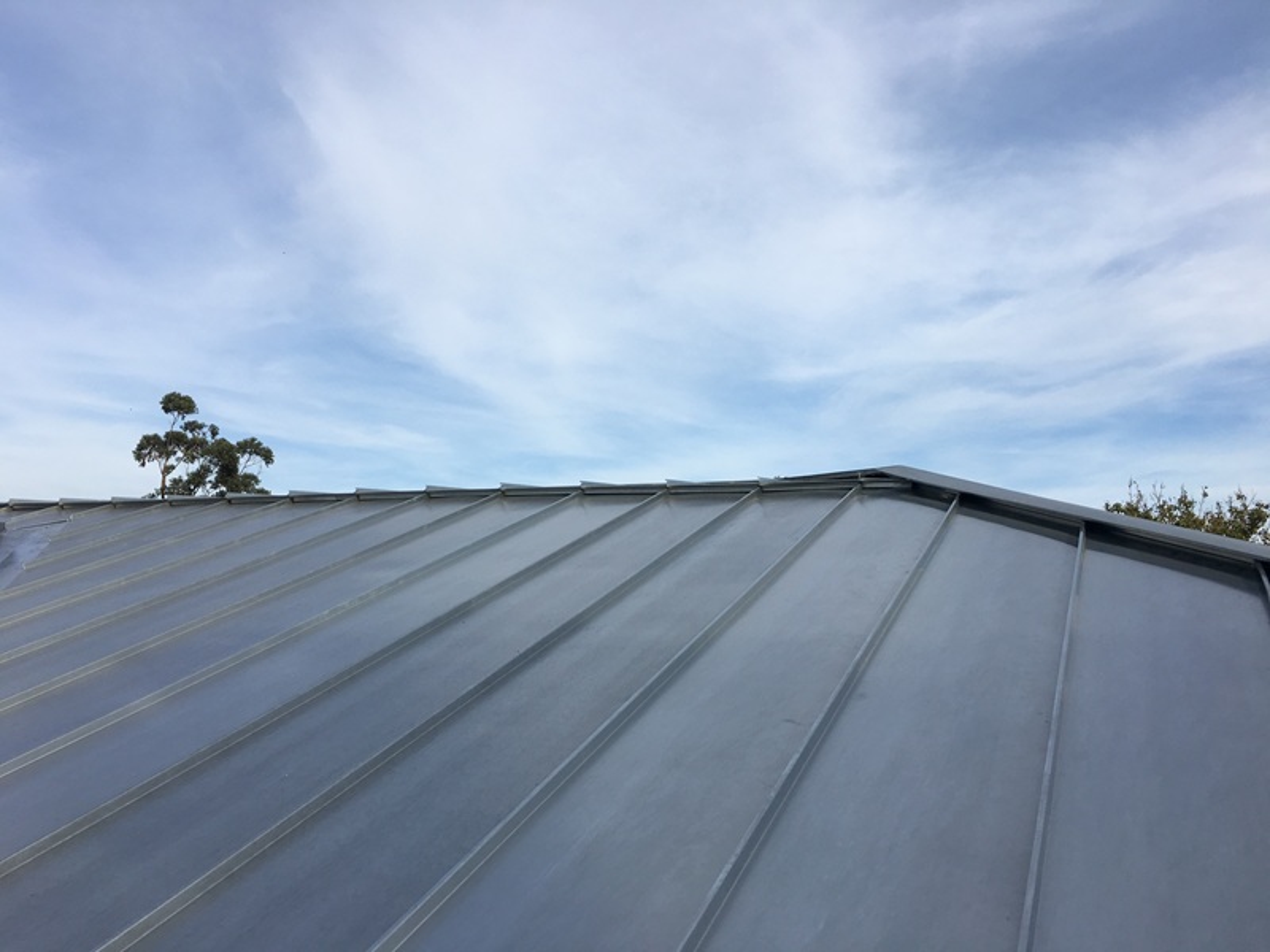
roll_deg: -3.0
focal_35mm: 29
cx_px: 635
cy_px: 476
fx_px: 1064
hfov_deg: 61.7
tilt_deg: +8.6
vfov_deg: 48.2
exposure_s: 1/1709
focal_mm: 4.15
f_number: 2.2
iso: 25
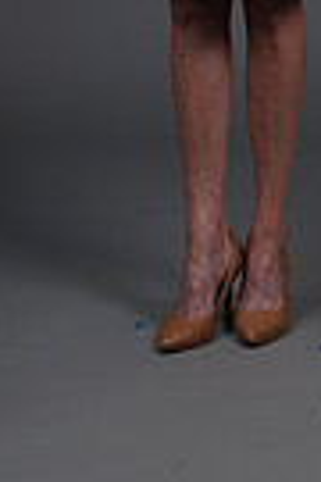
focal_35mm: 266
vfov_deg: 7.6
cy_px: -229
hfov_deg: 5.2
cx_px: 214
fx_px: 3557
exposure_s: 1/250
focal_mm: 80
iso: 160
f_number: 5.6
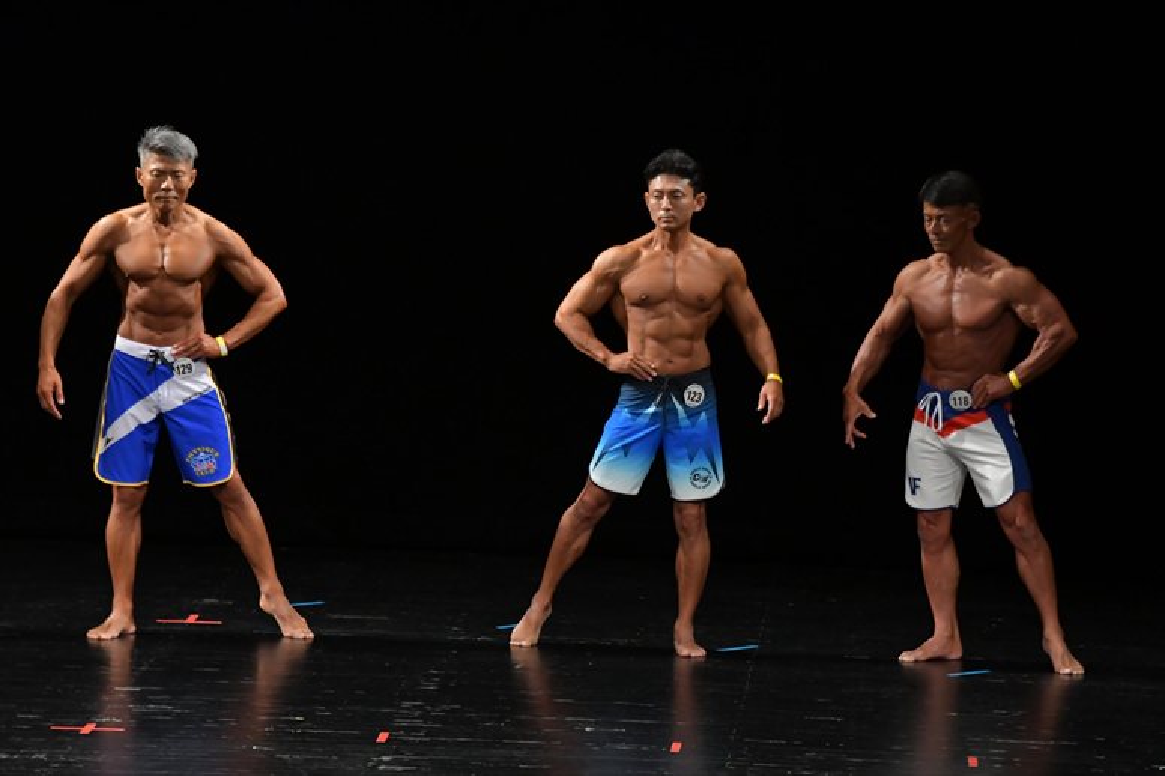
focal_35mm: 240
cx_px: 582
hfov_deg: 8.6
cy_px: 388
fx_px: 7763
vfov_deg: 5.7
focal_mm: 160
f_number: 5.6
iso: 3200
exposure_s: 1/400
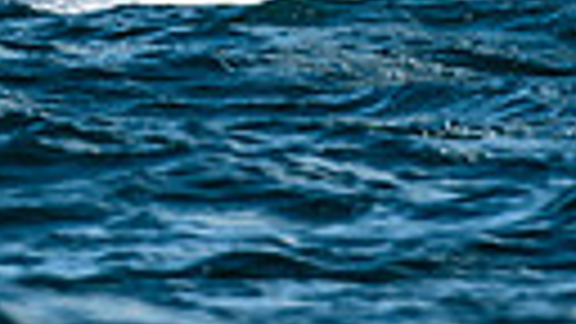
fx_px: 45621
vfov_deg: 0.4
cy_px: -409
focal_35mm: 2987
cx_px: -56
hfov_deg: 0.7
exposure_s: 1/2000
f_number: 5.6
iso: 400
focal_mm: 400
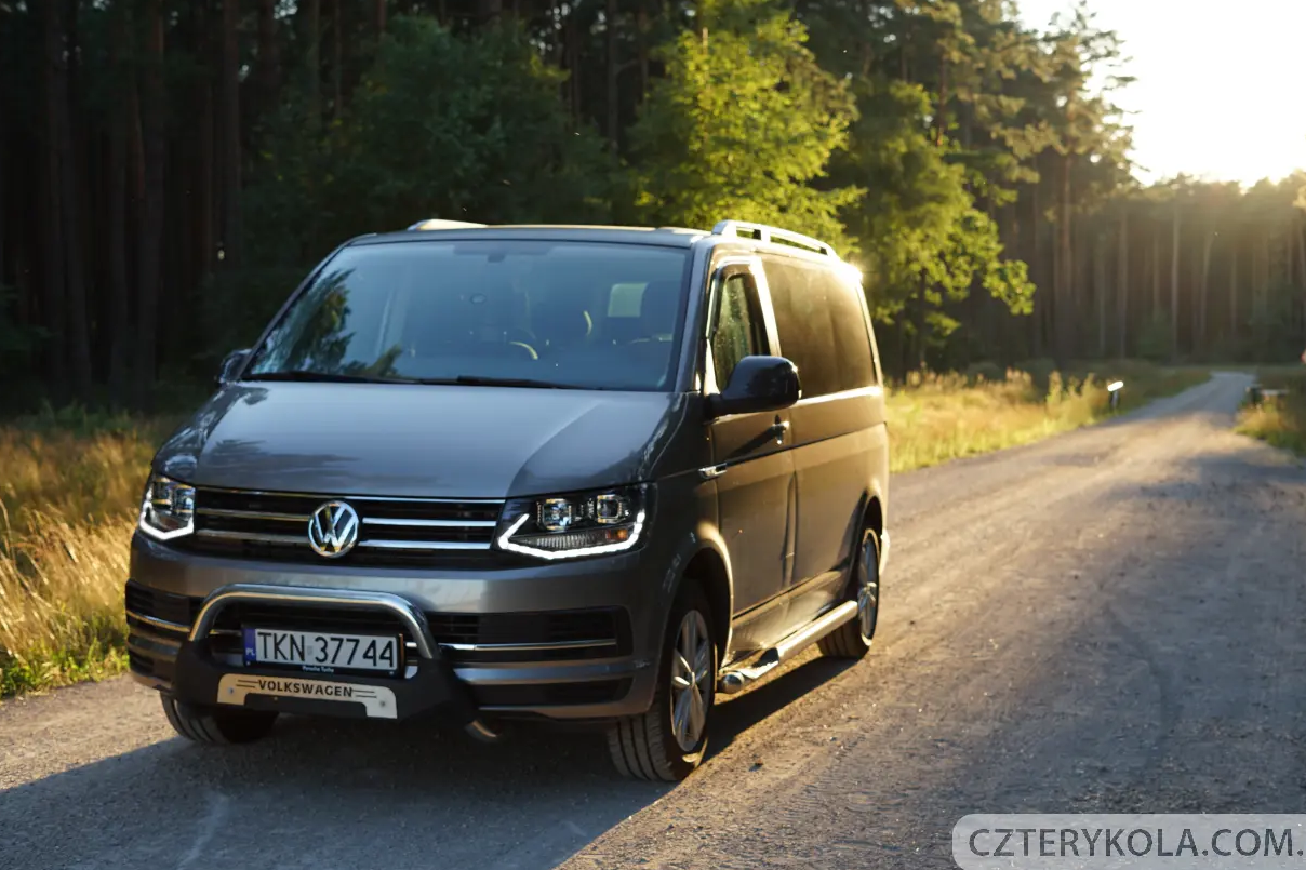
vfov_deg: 25.5
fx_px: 1922
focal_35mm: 53
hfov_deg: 37.5
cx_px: 684
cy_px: 429
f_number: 4.5
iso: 100
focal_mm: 50
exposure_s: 1/80
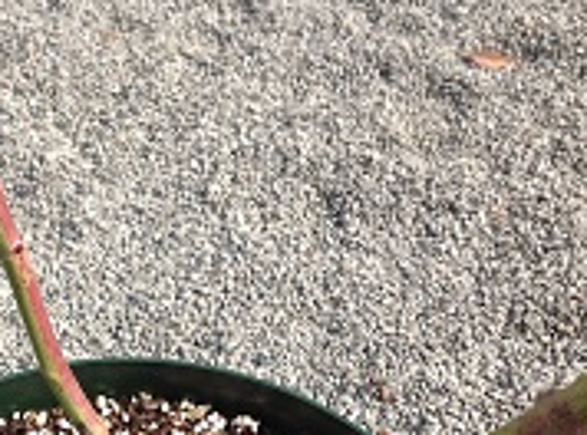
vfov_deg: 20.9
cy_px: 354
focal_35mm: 69
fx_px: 1165
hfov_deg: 27.4
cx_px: 79
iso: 80
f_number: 2.4
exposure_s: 1/1008
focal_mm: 4.28
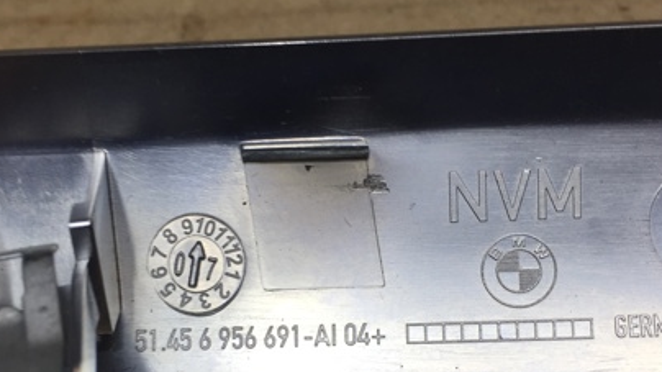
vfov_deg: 23.5
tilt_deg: -52.1
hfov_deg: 41.3
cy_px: 315
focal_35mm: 50
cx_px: 318
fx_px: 877
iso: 40
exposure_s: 1/100
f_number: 2.2
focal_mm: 4.15
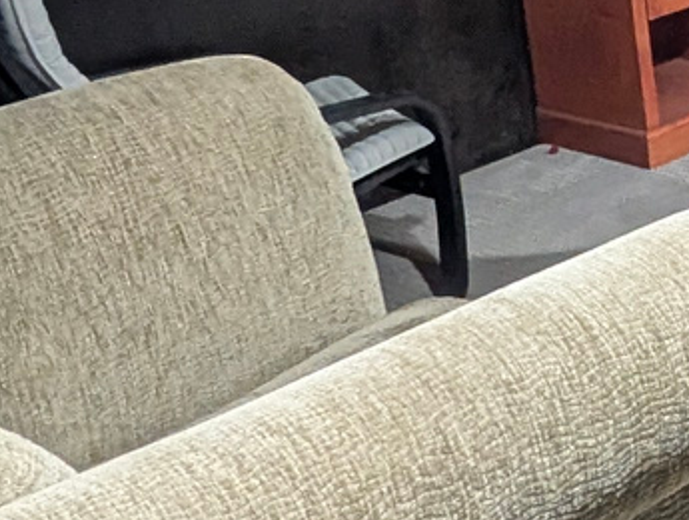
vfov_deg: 19.6
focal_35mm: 71
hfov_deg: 20.8
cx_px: 1174
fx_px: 1416
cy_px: -90
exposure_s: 1/36.7
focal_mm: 2.02
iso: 874
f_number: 1.7
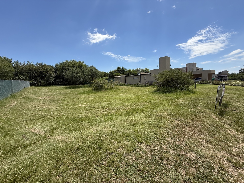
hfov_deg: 102.1
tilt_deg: -5.0
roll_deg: +2.6
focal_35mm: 14
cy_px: 92
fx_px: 99
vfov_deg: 85.7
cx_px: 122
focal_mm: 2.22
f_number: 2.2
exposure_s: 1/1795
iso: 50
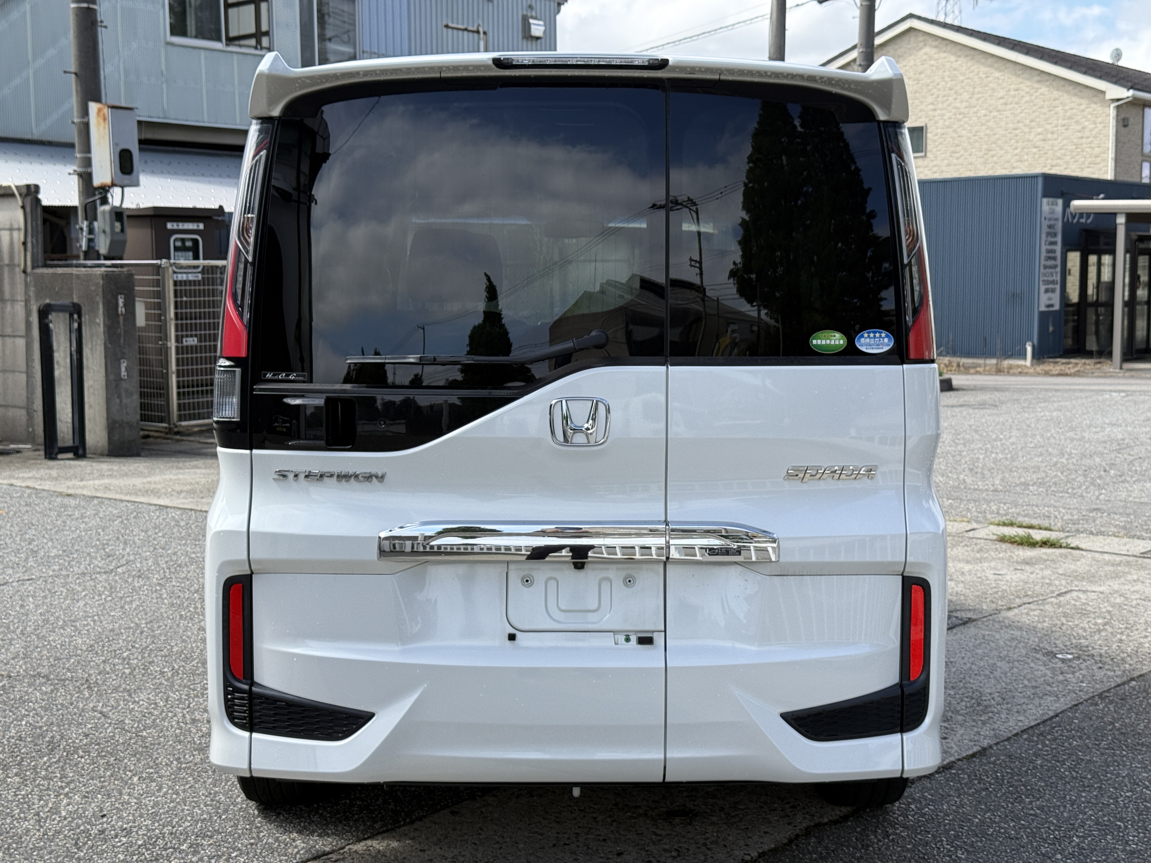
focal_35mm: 48
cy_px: 432
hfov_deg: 39.7
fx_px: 1596
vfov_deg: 30.3
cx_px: 576
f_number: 1.78
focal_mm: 6.76
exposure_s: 1/2577
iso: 64
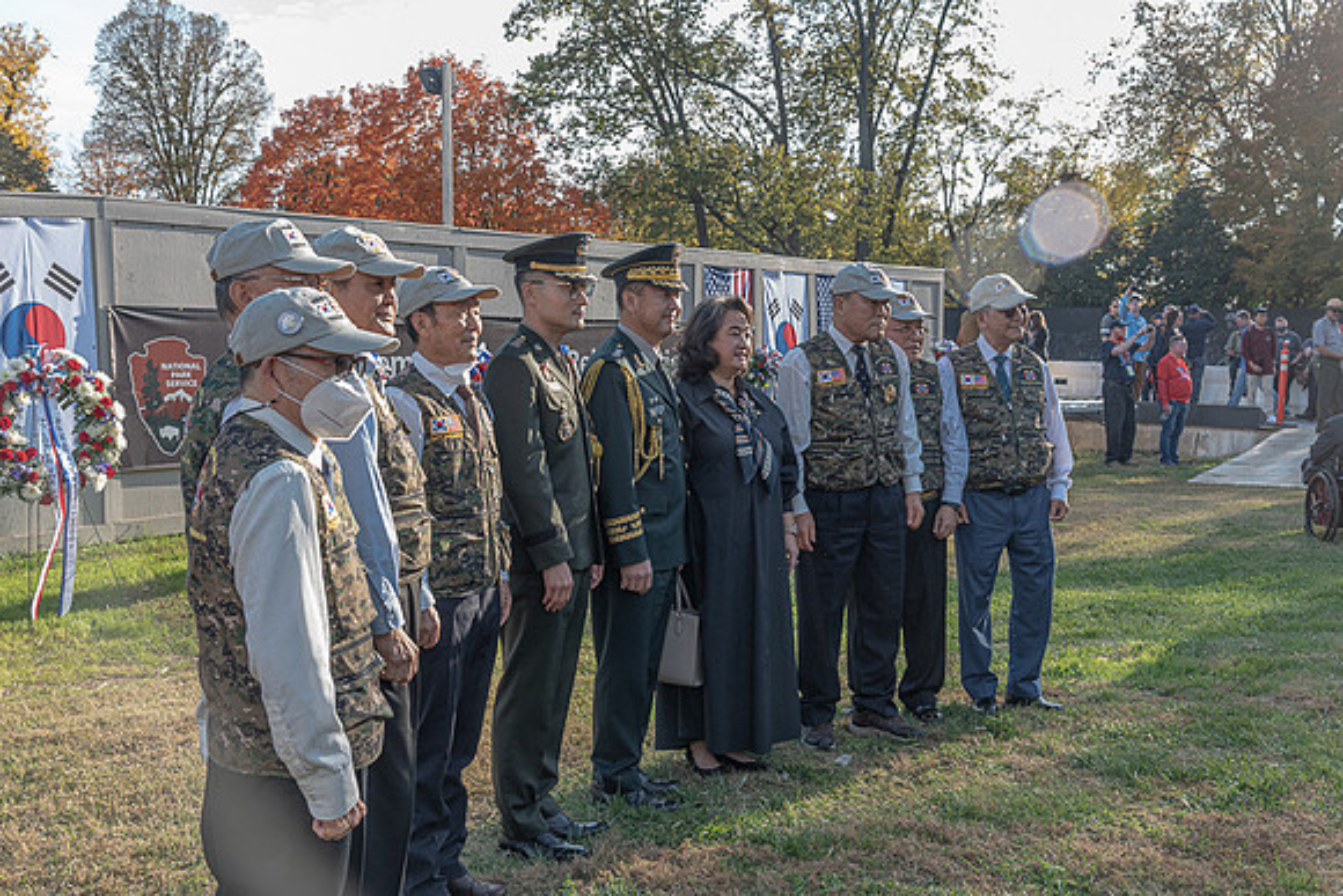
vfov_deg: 33.4
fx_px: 1493
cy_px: 448
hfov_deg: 48.4
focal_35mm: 40
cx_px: 672
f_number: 8
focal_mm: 40
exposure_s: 1/250
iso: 500
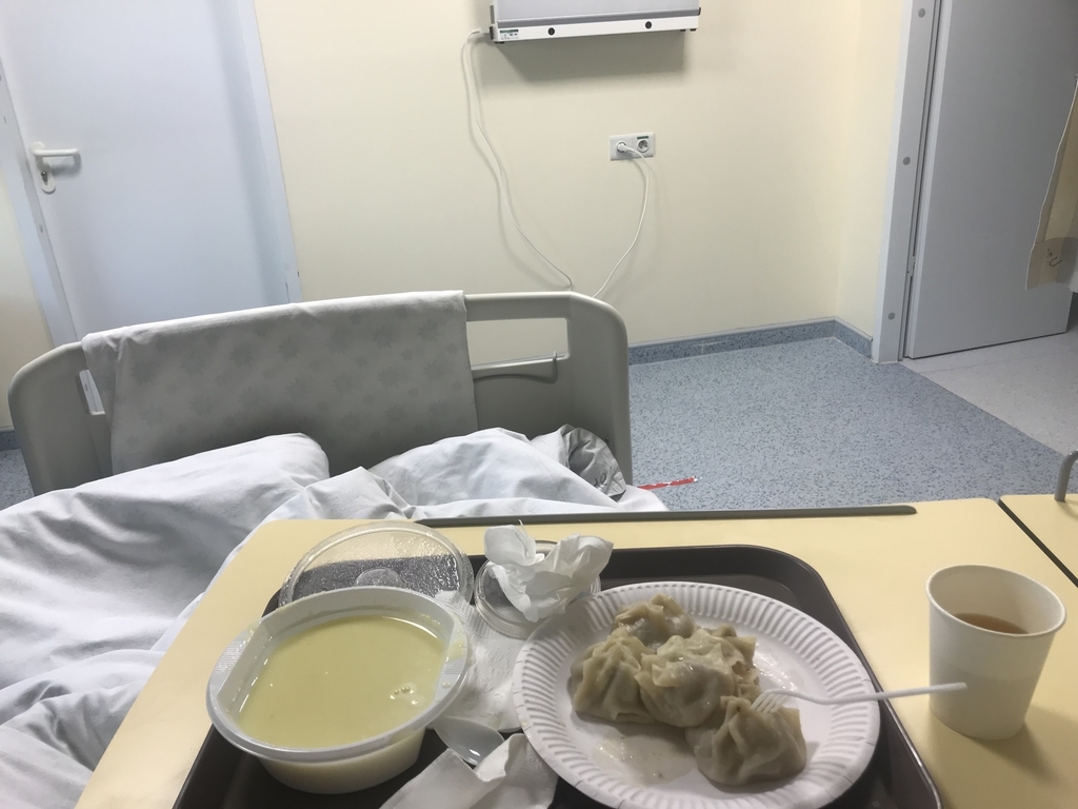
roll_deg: +4.8
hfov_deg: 63.4
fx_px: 872
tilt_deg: -21.4
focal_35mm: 28
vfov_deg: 49.7
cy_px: 404
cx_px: 539
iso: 32
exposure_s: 1/50
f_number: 1.8
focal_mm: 3.99
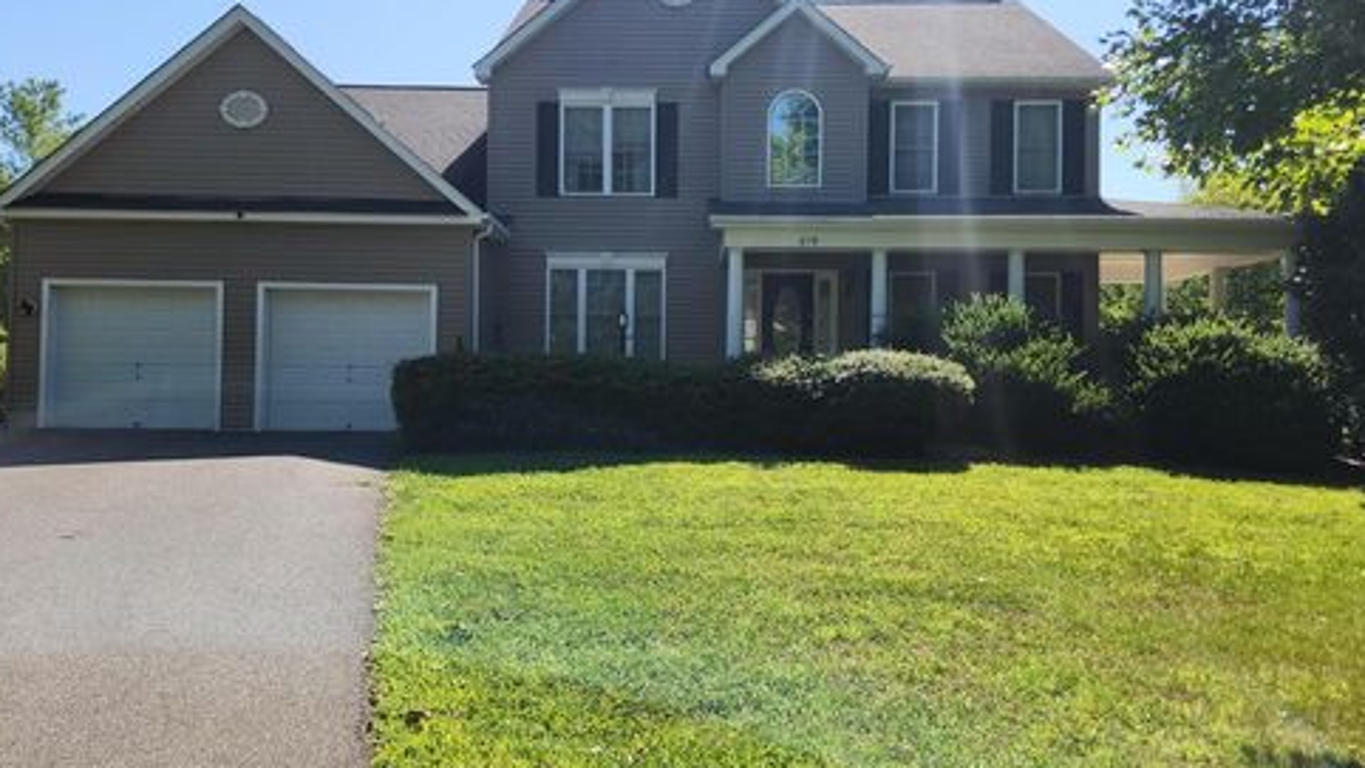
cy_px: 370
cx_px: 674
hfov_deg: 71.9
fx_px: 941
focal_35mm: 26
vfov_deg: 44.4
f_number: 1.8
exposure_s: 1/1132
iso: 20
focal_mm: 5.4
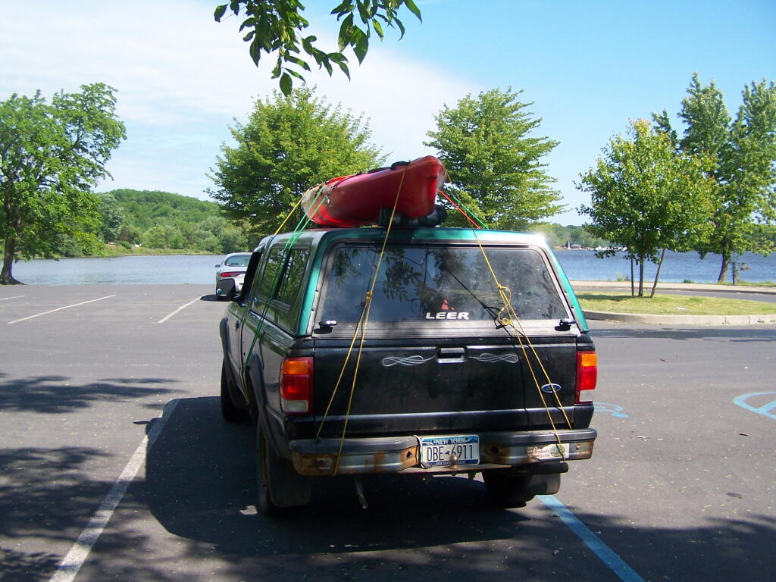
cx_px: 388
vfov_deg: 37.7
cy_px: 291
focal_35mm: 38
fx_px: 852
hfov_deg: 49.0
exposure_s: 1/800
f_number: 2.8
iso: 80
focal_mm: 6.3
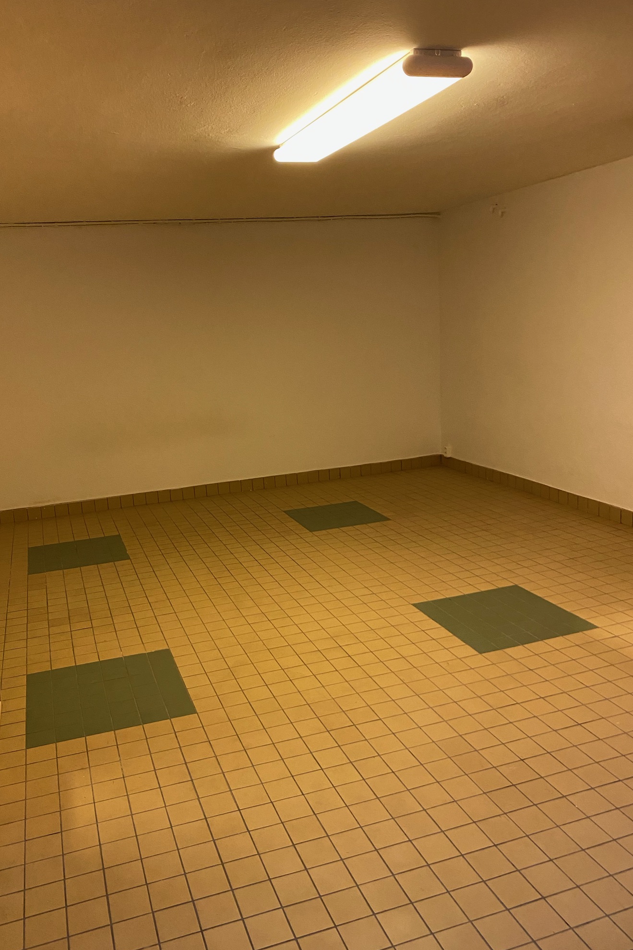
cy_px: 476
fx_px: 739
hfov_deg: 46.3
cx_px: 276
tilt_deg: -11.8
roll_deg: +3.4
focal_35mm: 28
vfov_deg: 65.5
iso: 400
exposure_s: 1/50
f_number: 1.8
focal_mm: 4.25
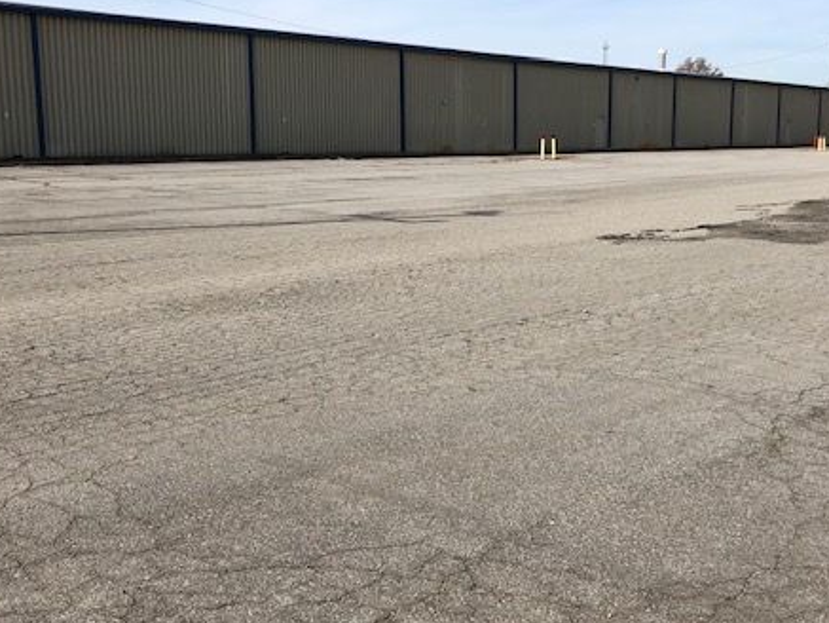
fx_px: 982
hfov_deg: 45.7
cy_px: 291
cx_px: 459
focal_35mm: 41
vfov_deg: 35.1
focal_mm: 3.99
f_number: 1.8
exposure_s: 1/2525
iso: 20
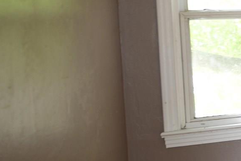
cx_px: 611
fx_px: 502
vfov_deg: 18.0
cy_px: 32
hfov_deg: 14.2
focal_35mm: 75
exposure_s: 1/15
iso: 200
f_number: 2.8
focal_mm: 14
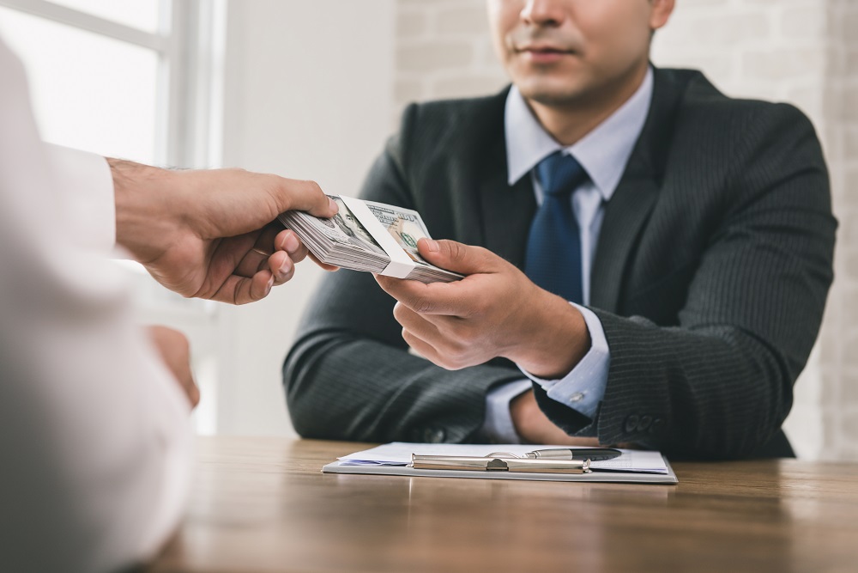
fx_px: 1668
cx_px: 429
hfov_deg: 28.8
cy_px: 286
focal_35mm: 70
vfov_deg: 19.5
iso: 320
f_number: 4.5
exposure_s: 1/125
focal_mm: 70
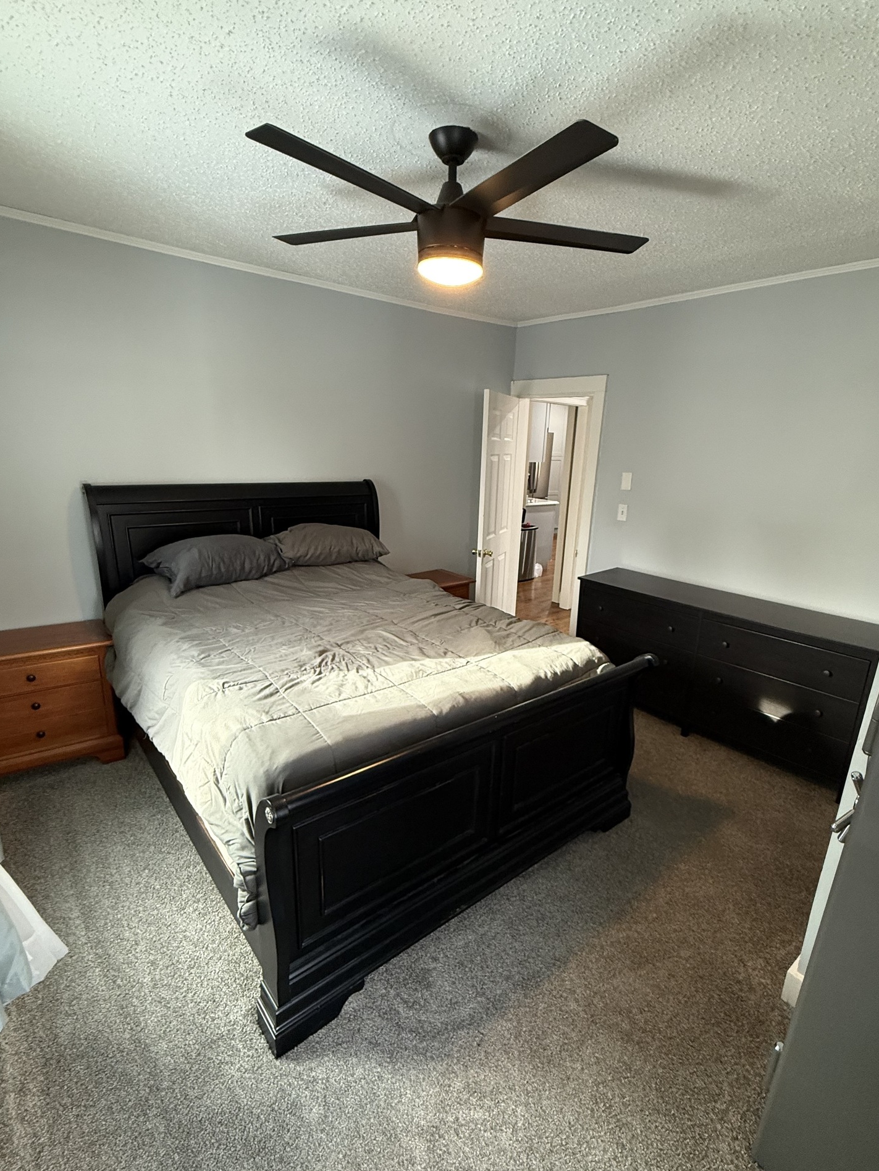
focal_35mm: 17
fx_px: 576
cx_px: 468
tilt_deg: -16.9
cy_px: 616
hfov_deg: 74.7
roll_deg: -3.3
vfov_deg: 90.9
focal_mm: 2.22
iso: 400
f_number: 2.2
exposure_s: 1/60
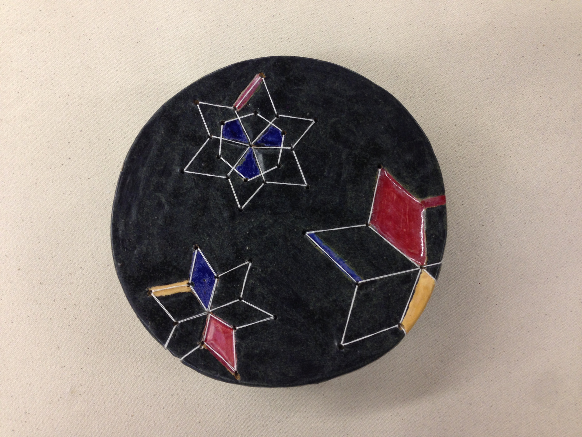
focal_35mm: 33
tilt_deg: -79.6
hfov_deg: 55.4
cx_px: 291
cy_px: 218
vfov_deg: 42.9
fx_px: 555
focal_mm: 4.12
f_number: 2.4
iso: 64
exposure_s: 1/20
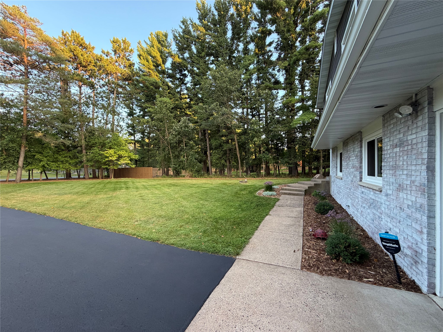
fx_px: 179
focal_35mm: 14
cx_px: 222
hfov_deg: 102.1
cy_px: 166
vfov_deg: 85.7
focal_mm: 2.22
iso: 125
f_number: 2.2
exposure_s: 1/121
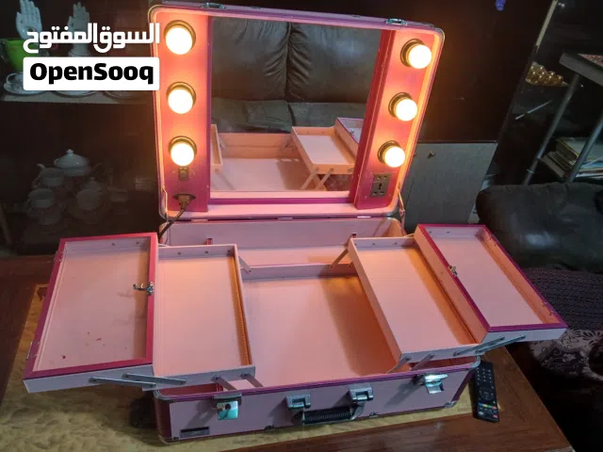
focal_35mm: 27
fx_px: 470
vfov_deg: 51.4
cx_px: 302
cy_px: 226
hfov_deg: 65.3
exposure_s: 1/50
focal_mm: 4
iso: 250
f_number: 1.8
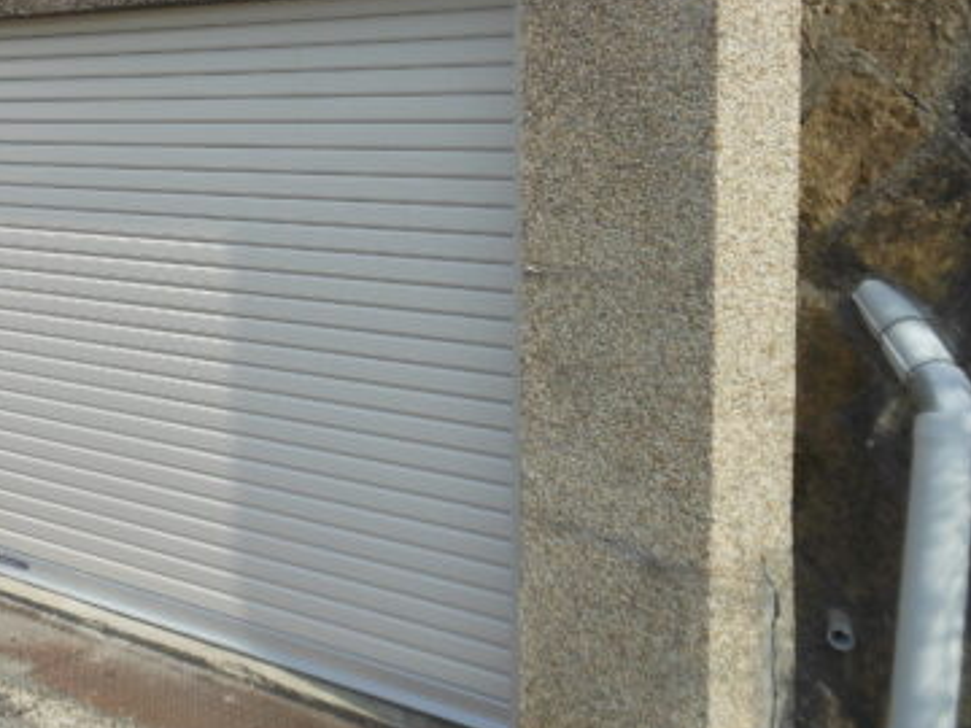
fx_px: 1403
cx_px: 227
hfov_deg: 37.1
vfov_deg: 28.5
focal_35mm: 50
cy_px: 151
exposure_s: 1/800
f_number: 3.2
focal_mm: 4.5
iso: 80
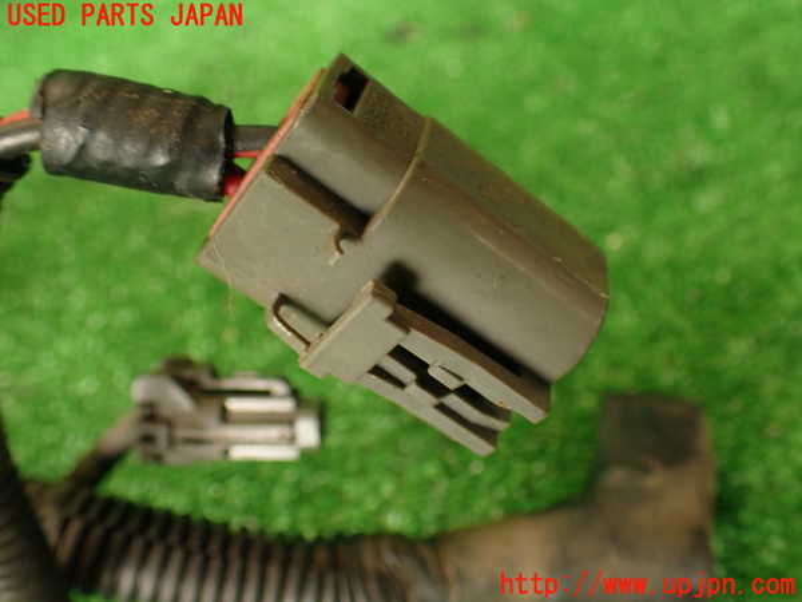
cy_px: 301
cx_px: 401
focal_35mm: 32
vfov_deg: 44.2
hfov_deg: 56.8
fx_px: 741
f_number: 2.4
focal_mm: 5.79
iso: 200
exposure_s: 1/40
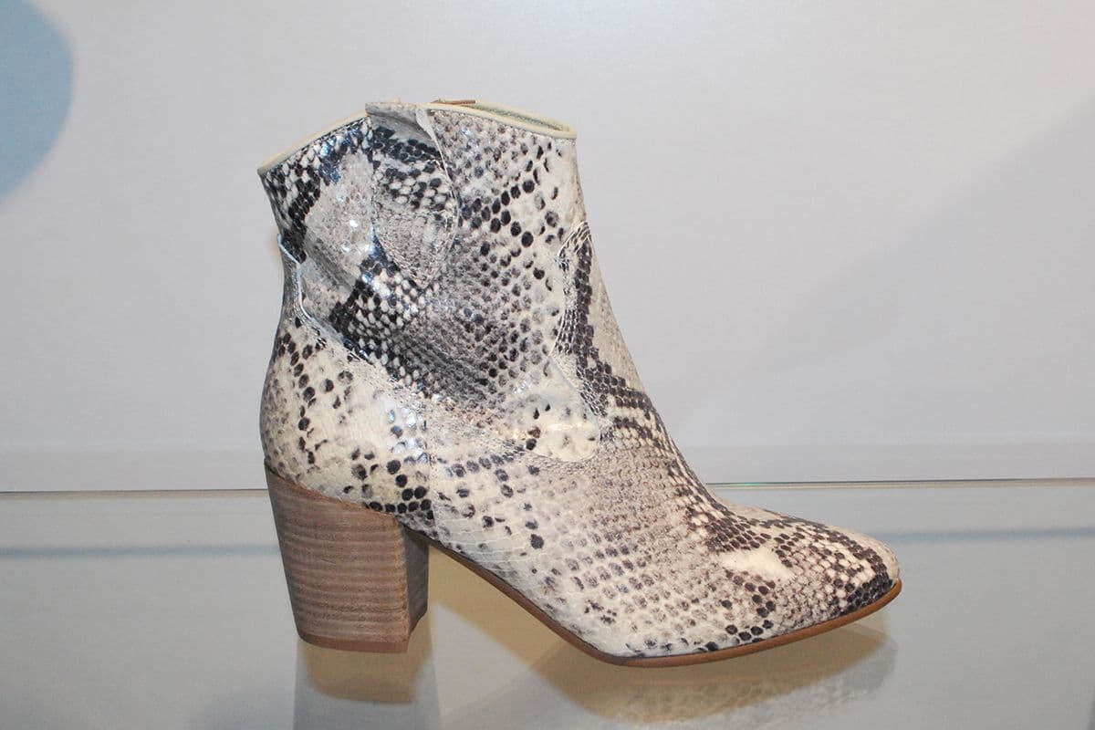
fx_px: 1095
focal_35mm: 36
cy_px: 365
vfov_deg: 36.9
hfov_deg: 53.1
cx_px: 548
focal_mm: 24
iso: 1600
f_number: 10
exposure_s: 1/200
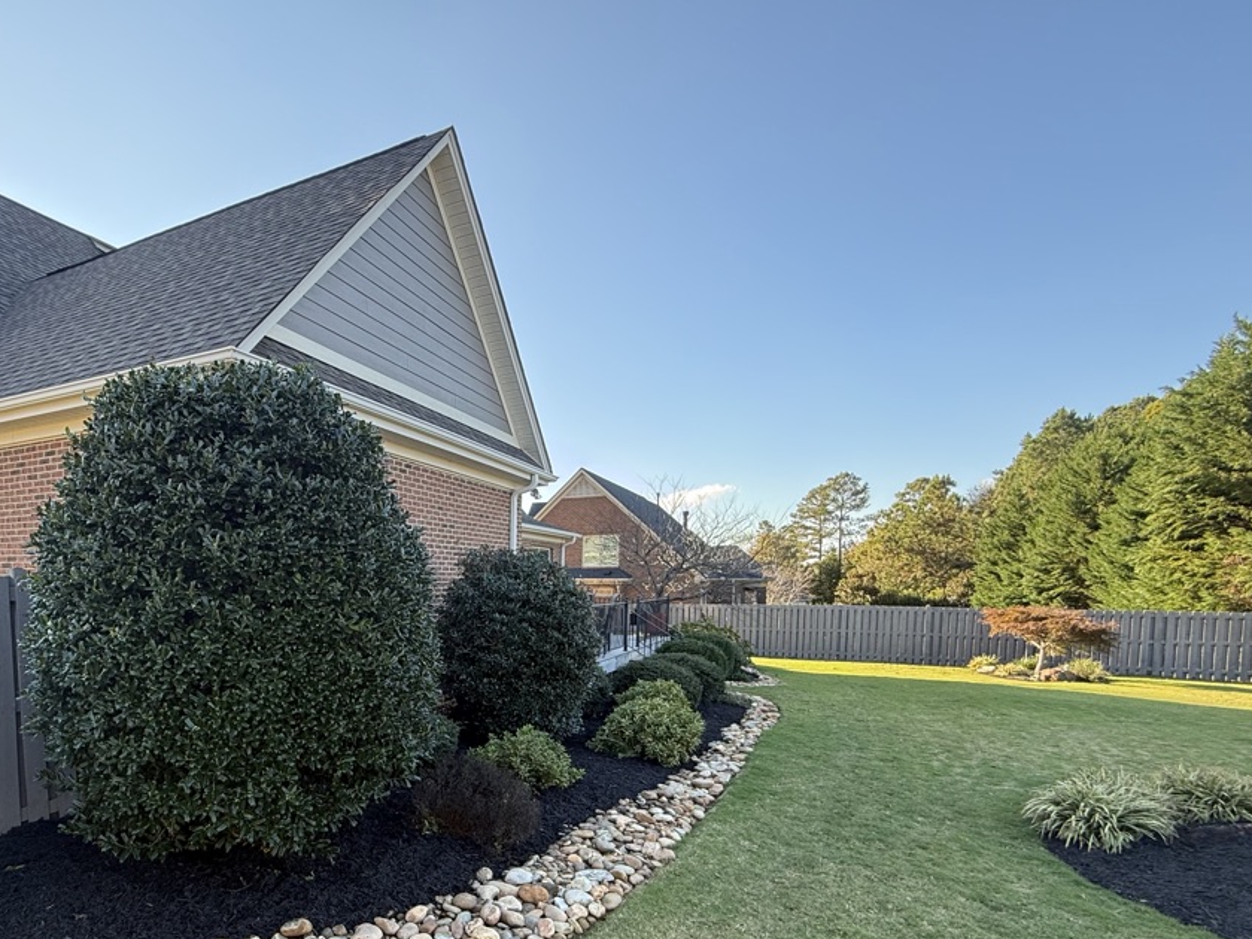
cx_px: 414
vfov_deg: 63.9
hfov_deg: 79.0
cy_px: 641
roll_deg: +0.2
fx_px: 723
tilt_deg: -4.4
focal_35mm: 20
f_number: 2.2
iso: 64
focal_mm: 2.22
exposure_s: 1/152
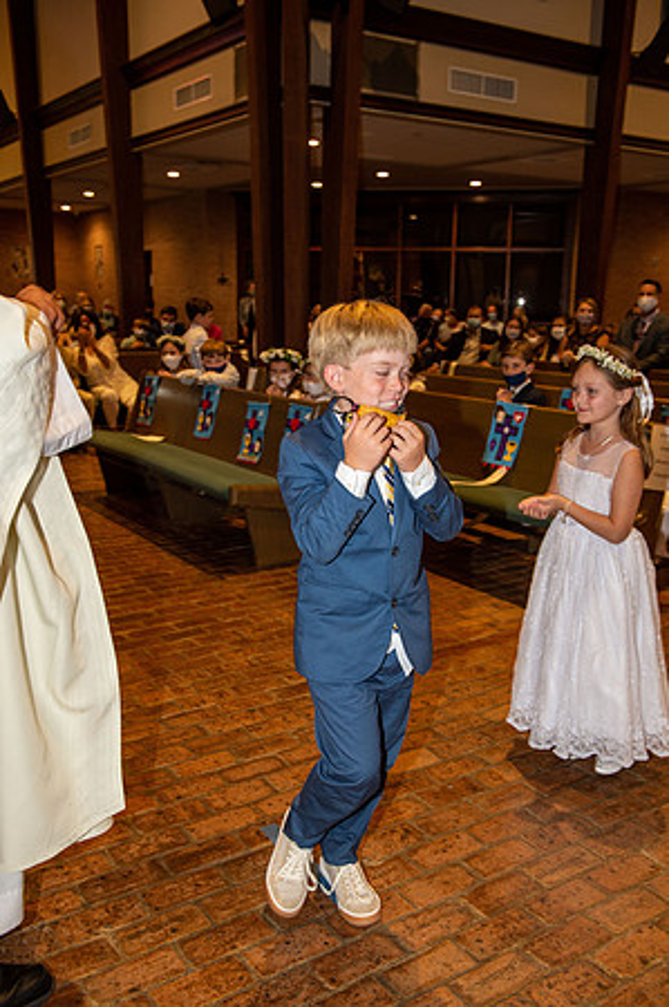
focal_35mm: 34
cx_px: 334
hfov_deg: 38.8
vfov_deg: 55.8
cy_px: 504
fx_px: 950
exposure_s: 1/125
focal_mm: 34
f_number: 5
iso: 1600
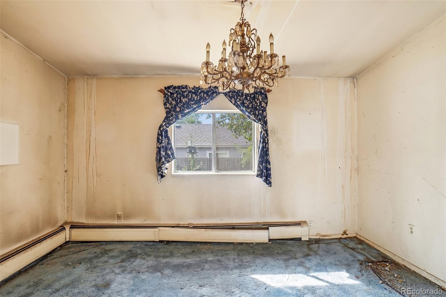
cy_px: 148
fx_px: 186
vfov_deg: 77.3
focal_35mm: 15
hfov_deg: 100.4
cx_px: 223
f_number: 8
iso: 400
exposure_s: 1/20
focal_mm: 10
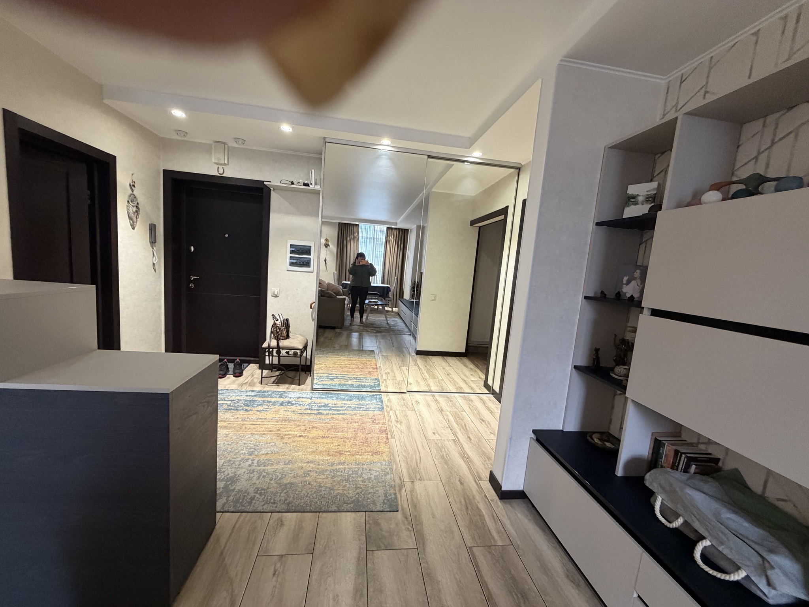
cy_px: 304
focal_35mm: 14
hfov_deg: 102.1
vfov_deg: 85.7
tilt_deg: -8.2
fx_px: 327
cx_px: 404
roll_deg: -4.6
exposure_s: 1/50
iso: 400
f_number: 2.2
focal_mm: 2.22
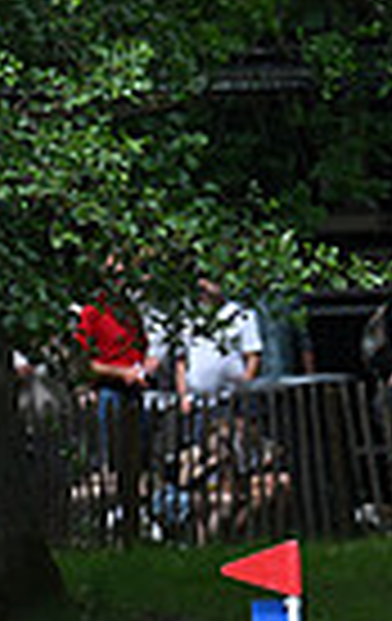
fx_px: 14507
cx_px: 955
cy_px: 682
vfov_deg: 2.5
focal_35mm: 854
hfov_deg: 1.5
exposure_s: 1/1250
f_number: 3.5
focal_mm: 200
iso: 200
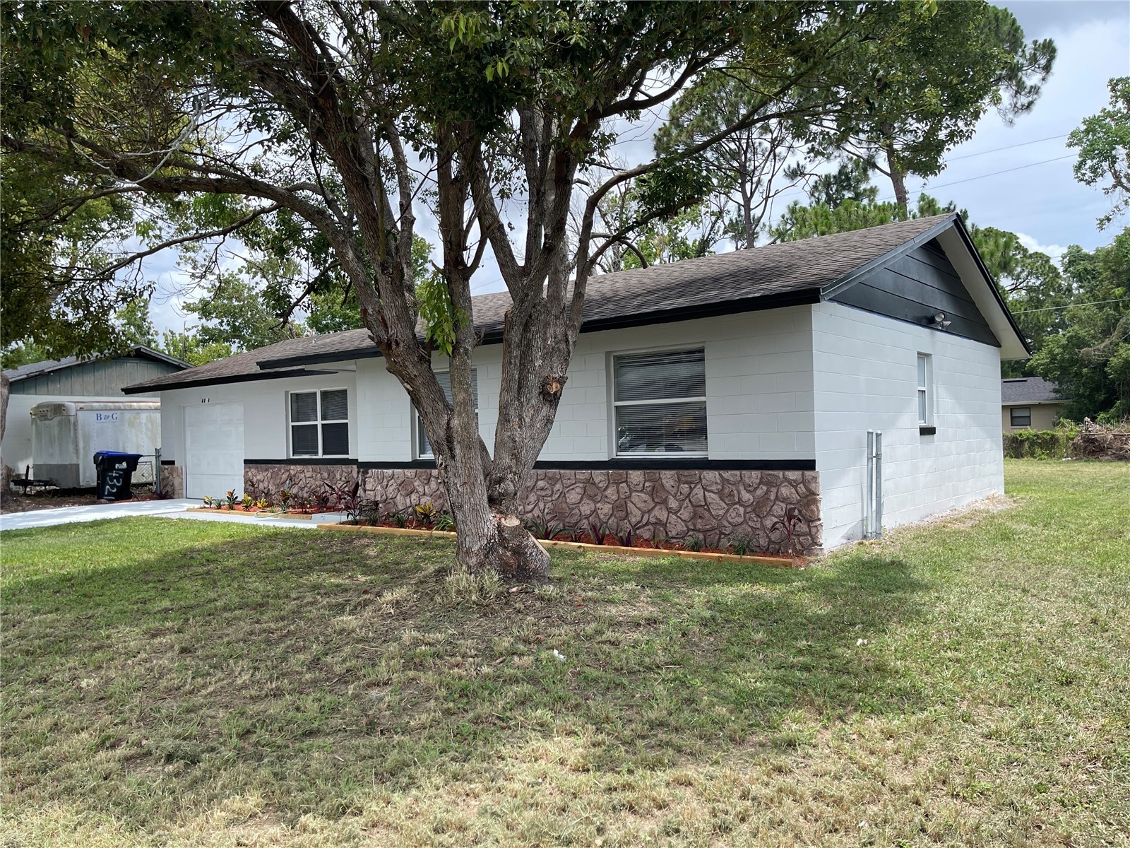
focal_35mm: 25
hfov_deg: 69.4
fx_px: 816
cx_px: 565
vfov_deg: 54.9
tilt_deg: +0.1
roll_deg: +1.7
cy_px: 424
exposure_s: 1/2545
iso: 32
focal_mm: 5.1
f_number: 1.6
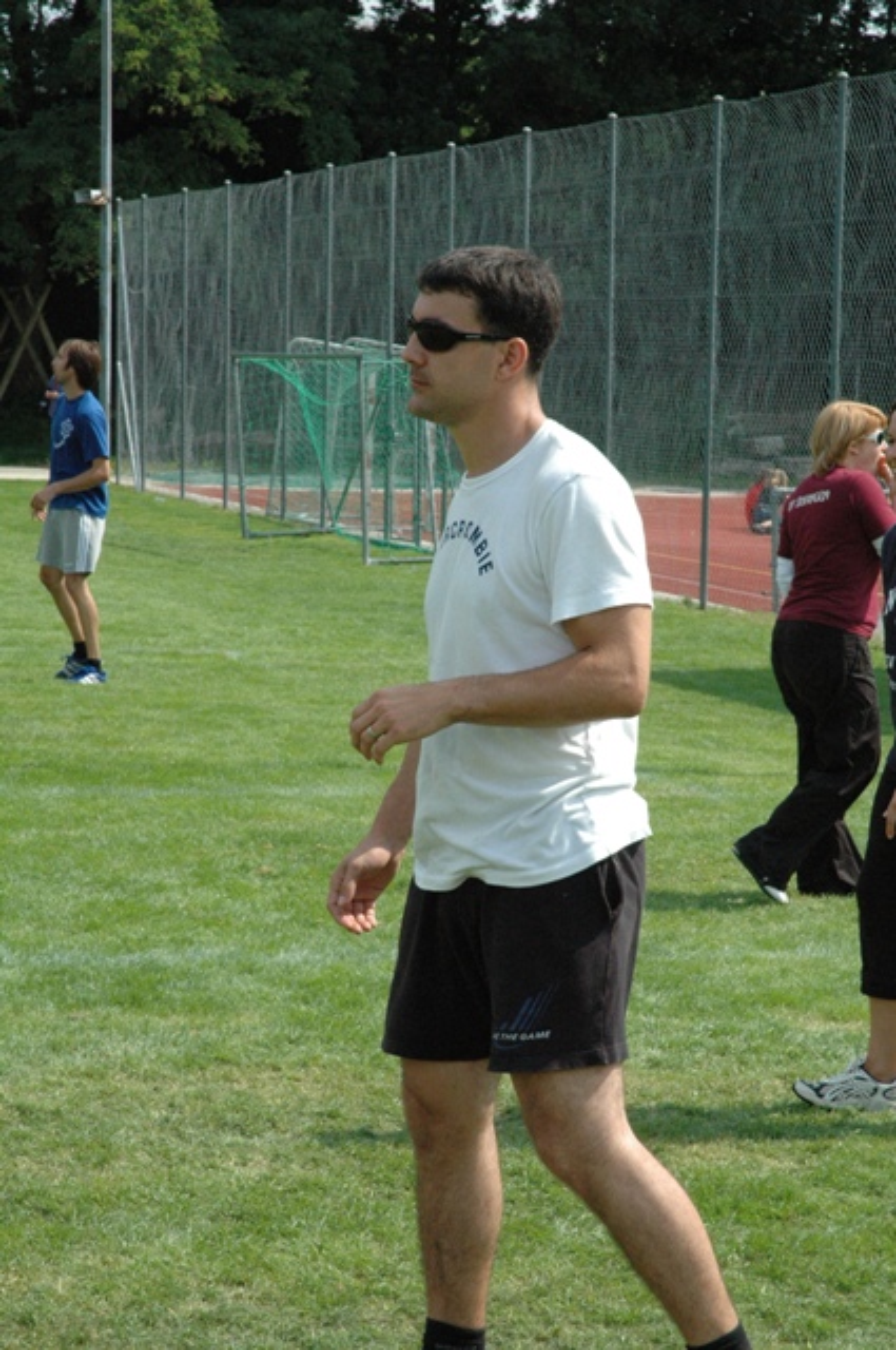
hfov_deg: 14.0
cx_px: 448
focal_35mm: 98
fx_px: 3650
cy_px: 675
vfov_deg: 20.9
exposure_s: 1/800
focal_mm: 65
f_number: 14
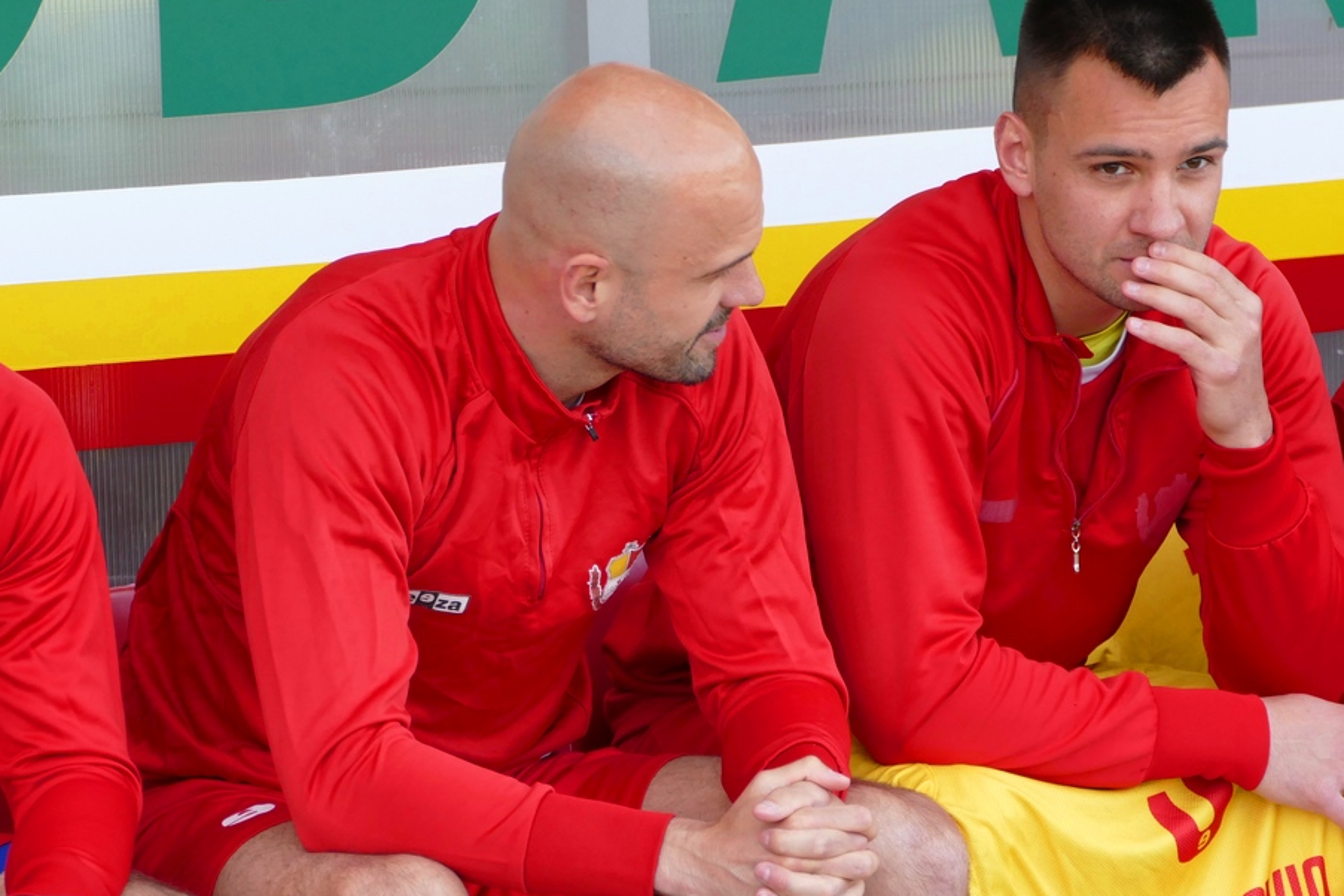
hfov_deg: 8.7
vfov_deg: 5.8
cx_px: 671
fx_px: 8847
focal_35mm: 237
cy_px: 409
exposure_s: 1/250
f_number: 4
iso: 400
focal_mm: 67.72
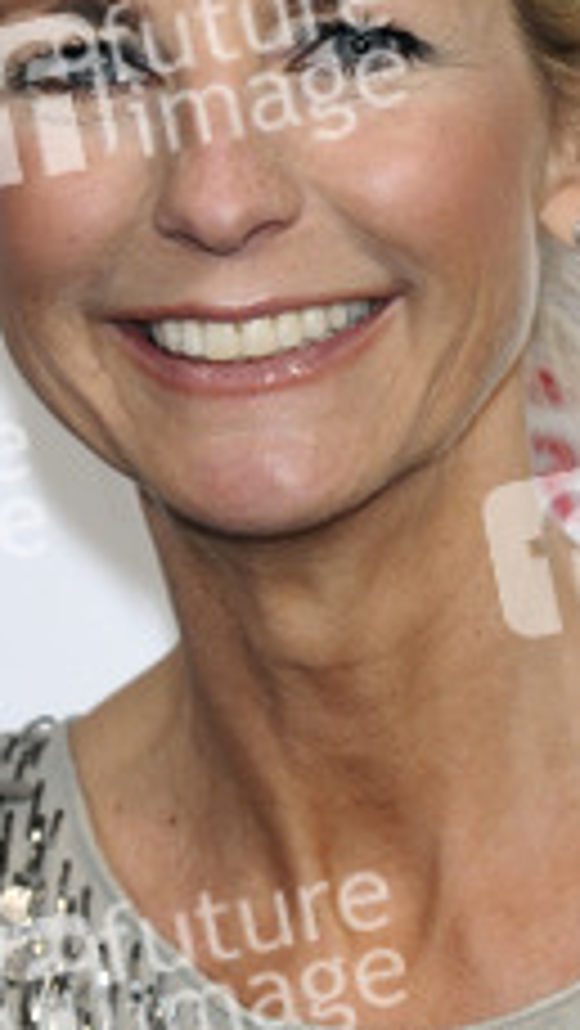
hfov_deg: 5.5
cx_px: 308
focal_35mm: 220
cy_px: 306
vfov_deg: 9.8
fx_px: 6008
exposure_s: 1/200
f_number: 4.5
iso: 320
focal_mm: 80
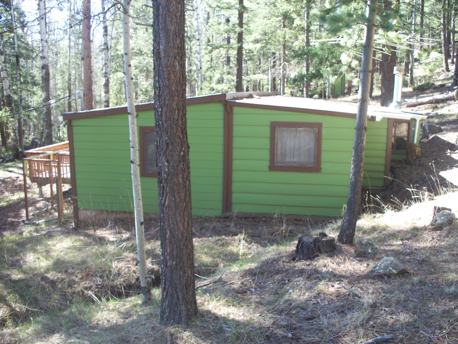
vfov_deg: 39.7
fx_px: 477
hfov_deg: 51.3
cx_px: 229
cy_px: 172
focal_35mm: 36
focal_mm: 7.54
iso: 64
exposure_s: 1/60
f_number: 2.8
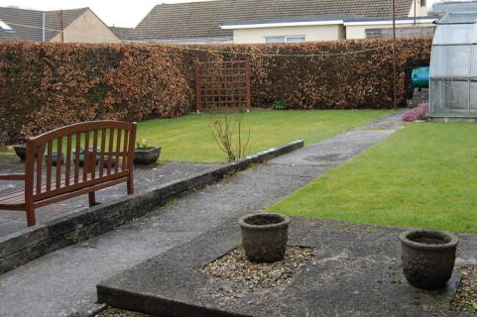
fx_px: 596
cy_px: 127
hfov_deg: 43.2
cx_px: 307
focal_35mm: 45
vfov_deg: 29.7
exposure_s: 1/125
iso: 200
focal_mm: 22
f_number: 5.6
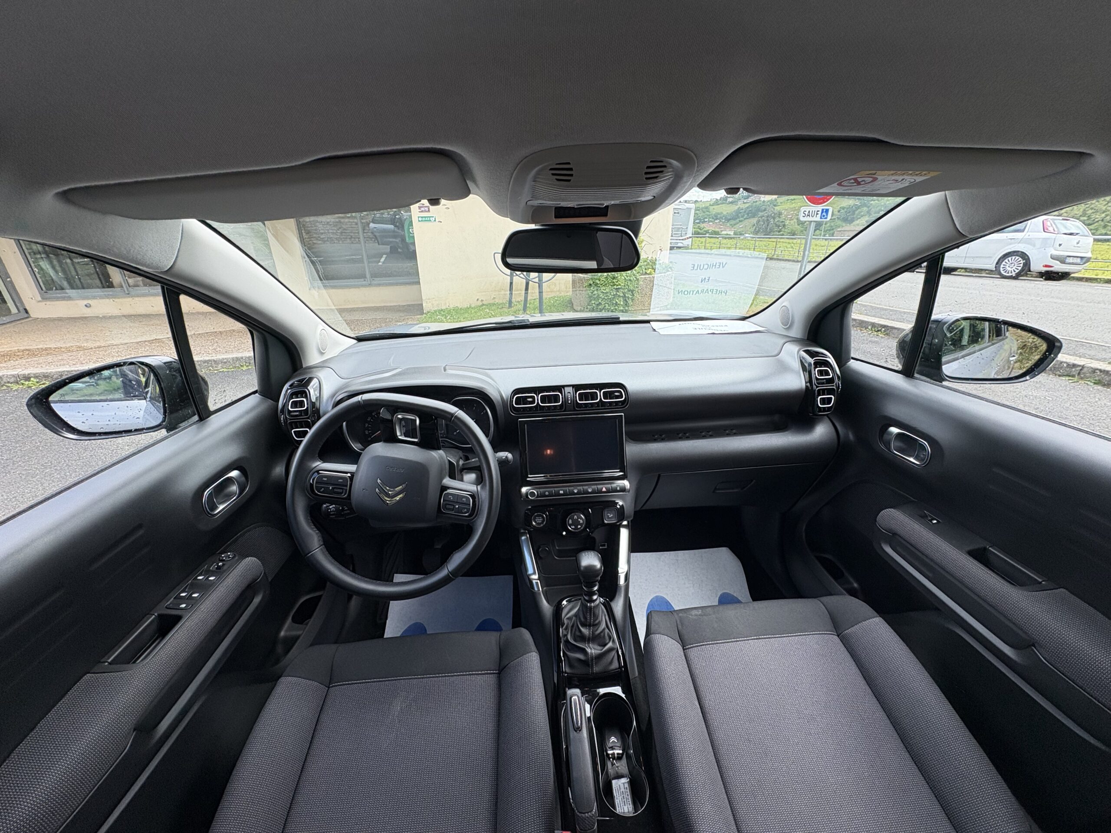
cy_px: 416
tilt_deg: -24.0
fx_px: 449
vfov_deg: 85.7
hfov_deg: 102.1
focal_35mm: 14
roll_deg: +0.8
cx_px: 556
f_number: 2.2
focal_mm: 2.22
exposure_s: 1/243
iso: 40
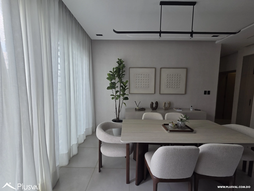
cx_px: 127
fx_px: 95
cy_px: 96
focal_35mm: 13
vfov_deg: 89.9
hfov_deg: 106.2
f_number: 2.2
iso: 64
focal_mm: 2.2
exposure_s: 1/120
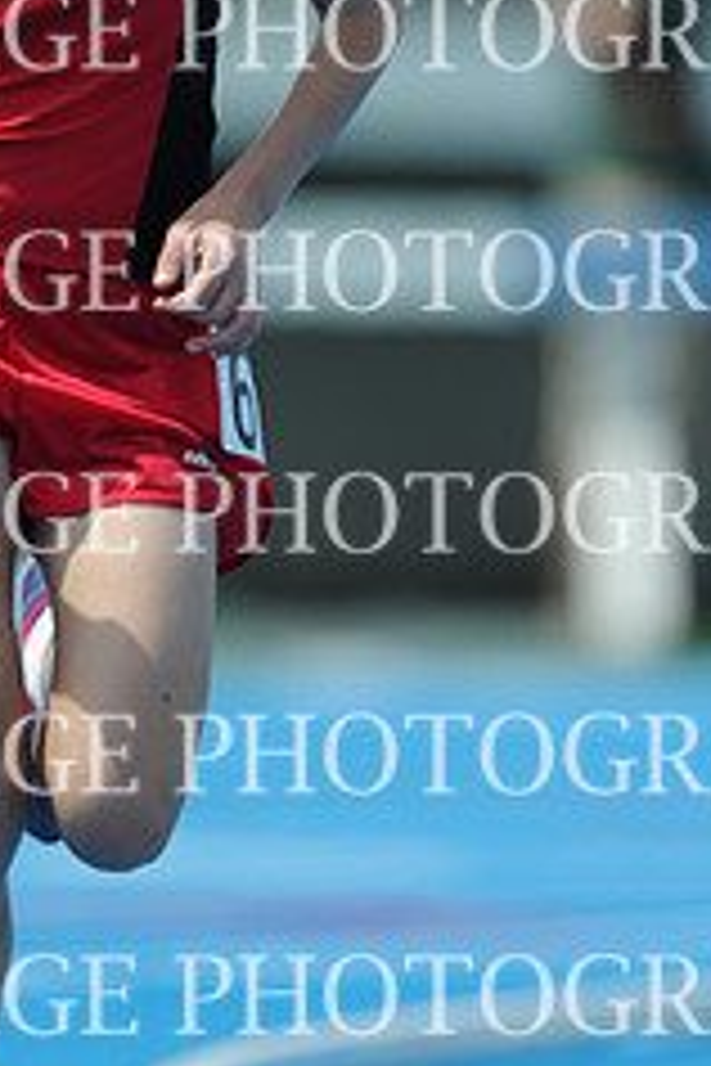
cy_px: 148
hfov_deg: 1.4
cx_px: 144
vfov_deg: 2.1
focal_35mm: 978
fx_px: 28971
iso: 200
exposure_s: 1/3200
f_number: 3.5
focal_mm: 400
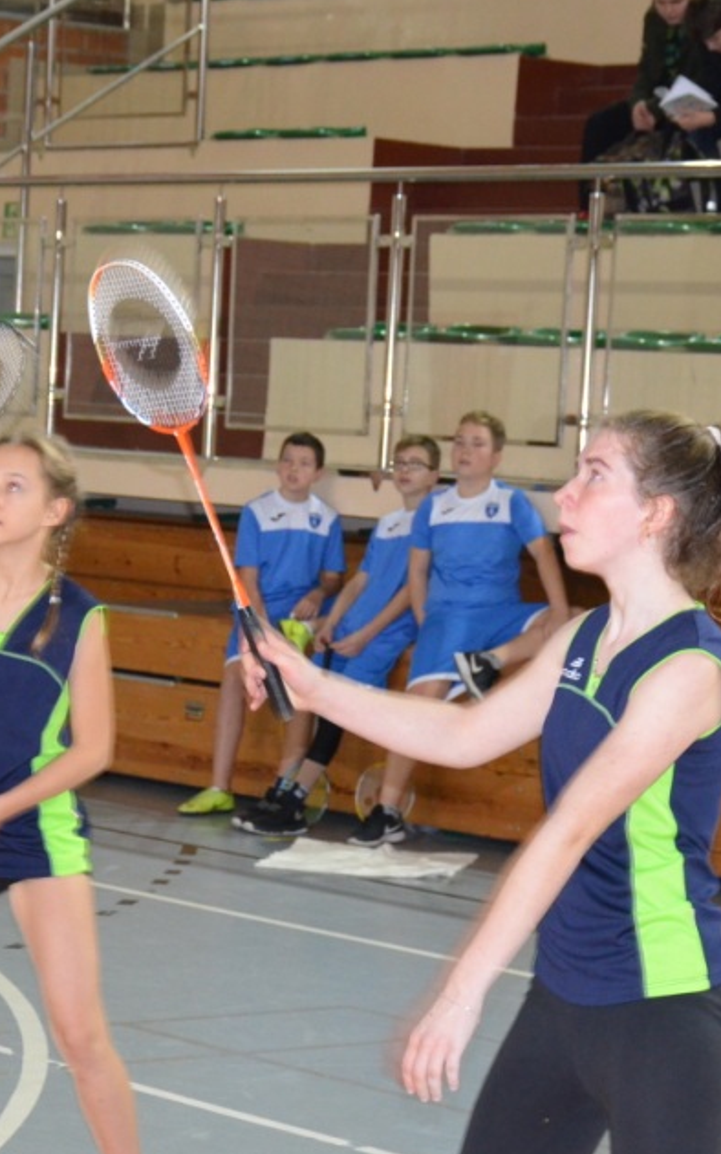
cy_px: 615
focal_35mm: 124
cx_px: 256
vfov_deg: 16.8
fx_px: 3897
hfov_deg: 10.6
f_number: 5
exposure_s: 1/60
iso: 2500
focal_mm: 50
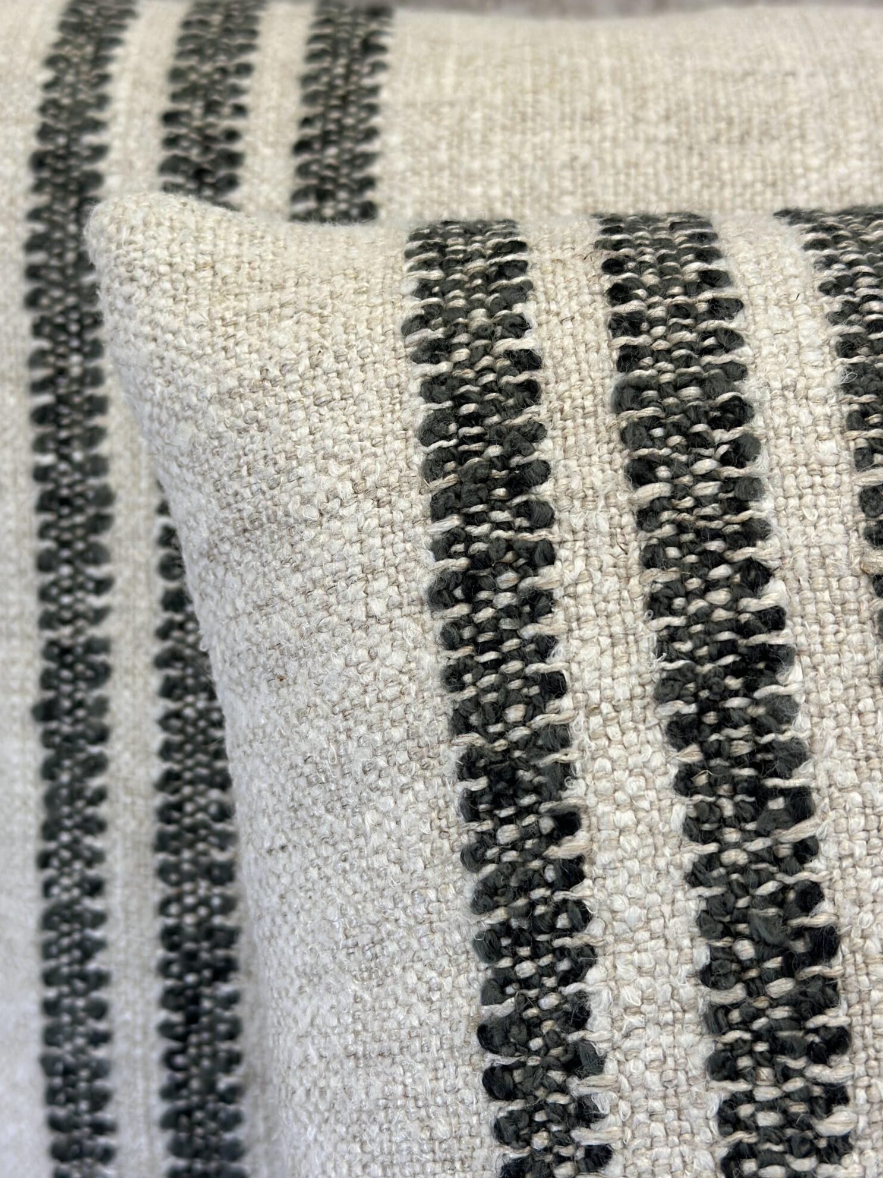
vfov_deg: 31.2
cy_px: 585
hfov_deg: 23.6
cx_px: 371
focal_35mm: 62
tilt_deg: -19.1
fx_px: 2109
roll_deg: +0.2
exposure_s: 1/212
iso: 80
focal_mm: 6.86
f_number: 1.78
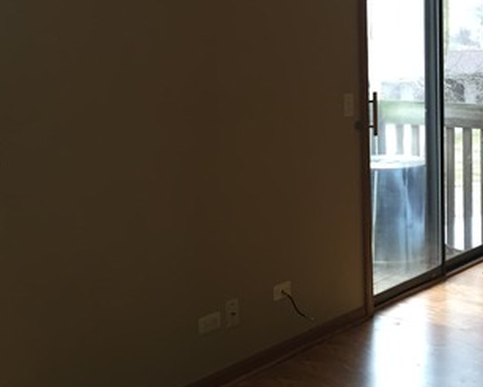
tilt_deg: -3.7
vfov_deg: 25.6
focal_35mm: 59
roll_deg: +1.7
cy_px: 104
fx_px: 844
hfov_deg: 31.0
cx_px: 400
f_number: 2.2
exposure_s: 1/30
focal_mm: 4.15
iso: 50
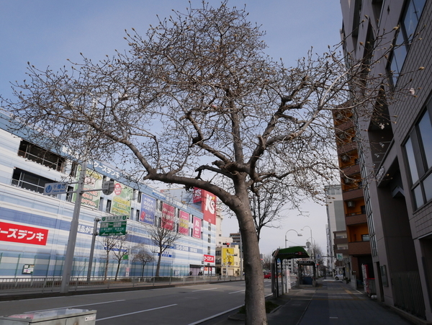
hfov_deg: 71.6
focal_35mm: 24
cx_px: 216
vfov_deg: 56.9
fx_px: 300
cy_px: 162
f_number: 10
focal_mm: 12
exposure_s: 1/1000
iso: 800
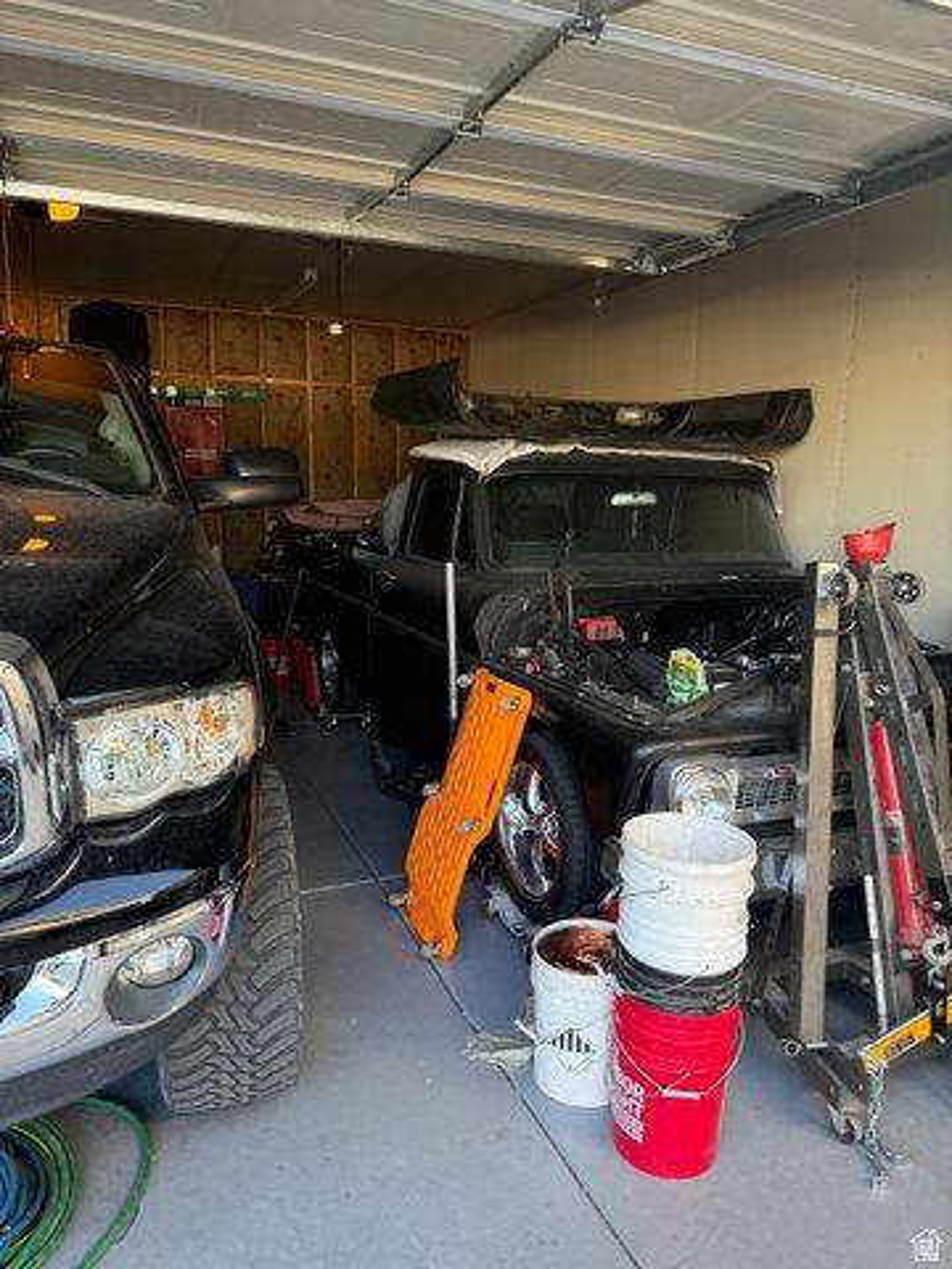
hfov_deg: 56.8
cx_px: 476
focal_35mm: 24
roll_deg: +2.3
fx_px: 880
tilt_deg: -6.8
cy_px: 634
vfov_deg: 71.6
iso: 200
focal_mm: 6.76
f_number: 1.78
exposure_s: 1/172
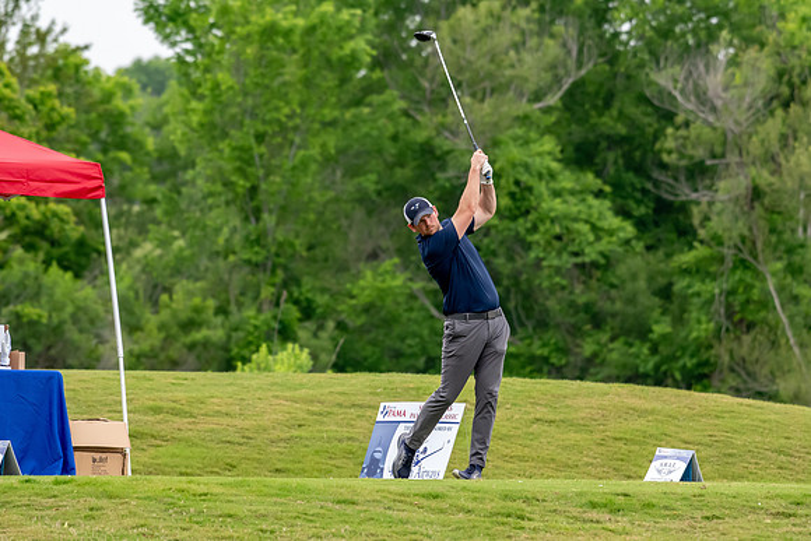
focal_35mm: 435
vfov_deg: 3.2
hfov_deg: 4.7
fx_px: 9801
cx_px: 406
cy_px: 270
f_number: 5.6
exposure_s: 1/2000
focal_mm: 290
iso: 2000
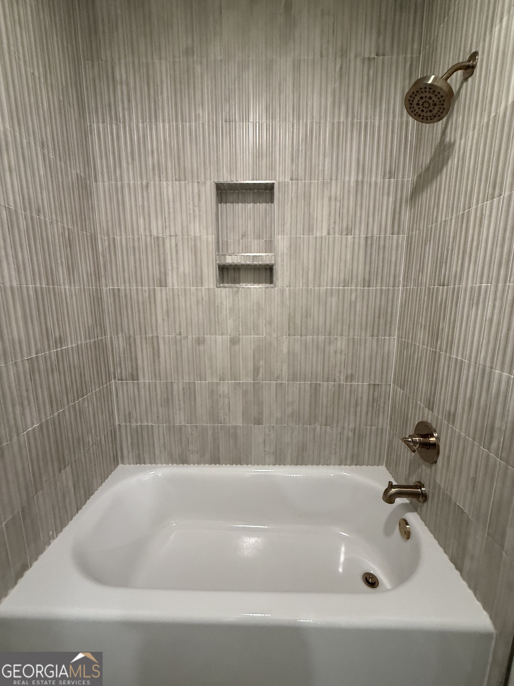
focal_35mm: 14
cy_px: 343
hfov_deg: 85.7
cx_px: 257
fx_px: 277
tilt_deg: -10.2
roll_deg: +0.3
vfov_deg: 102.1
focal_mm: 2.22
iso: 320
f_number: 2.2
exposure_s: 1/60
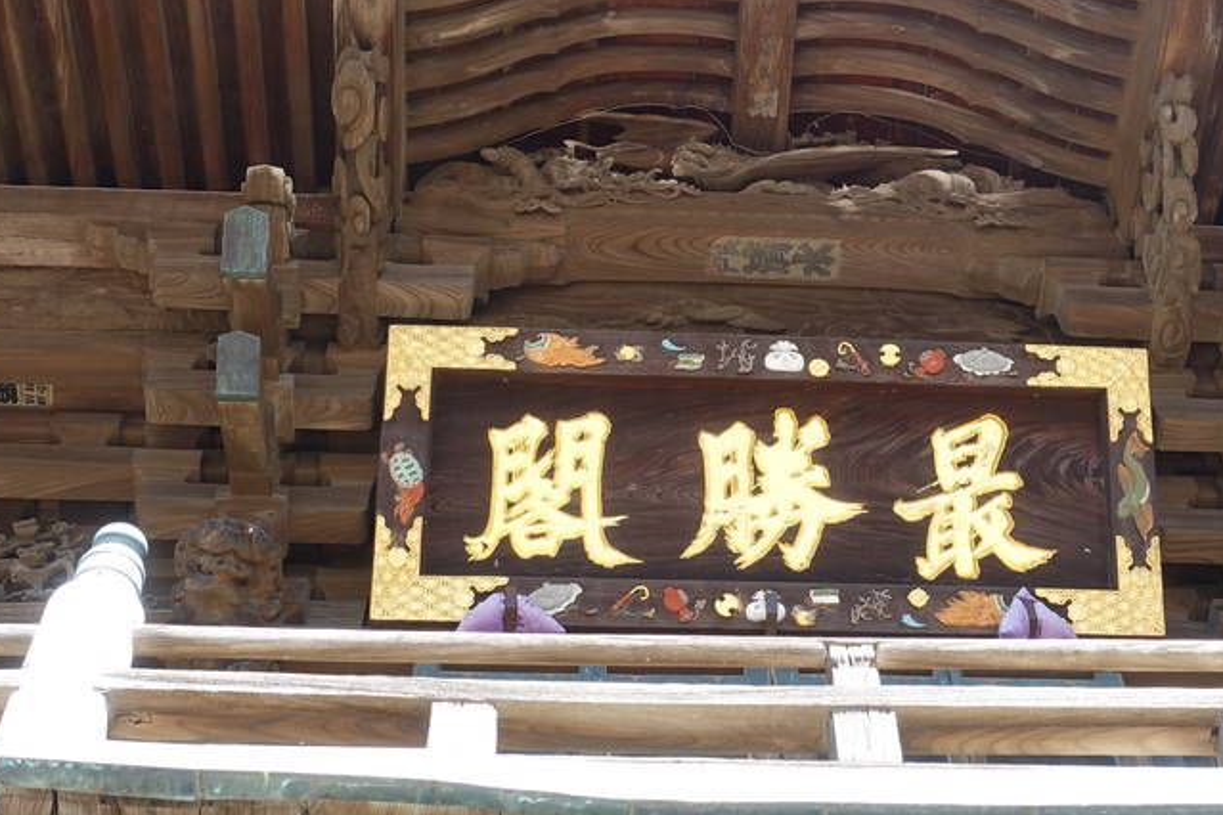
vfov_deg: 21.9
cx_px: 754
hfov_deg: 32.3
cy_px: 329
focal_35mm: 62
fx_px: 2106
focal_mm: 12.2
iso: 125
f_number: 4.5
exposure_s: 1/80
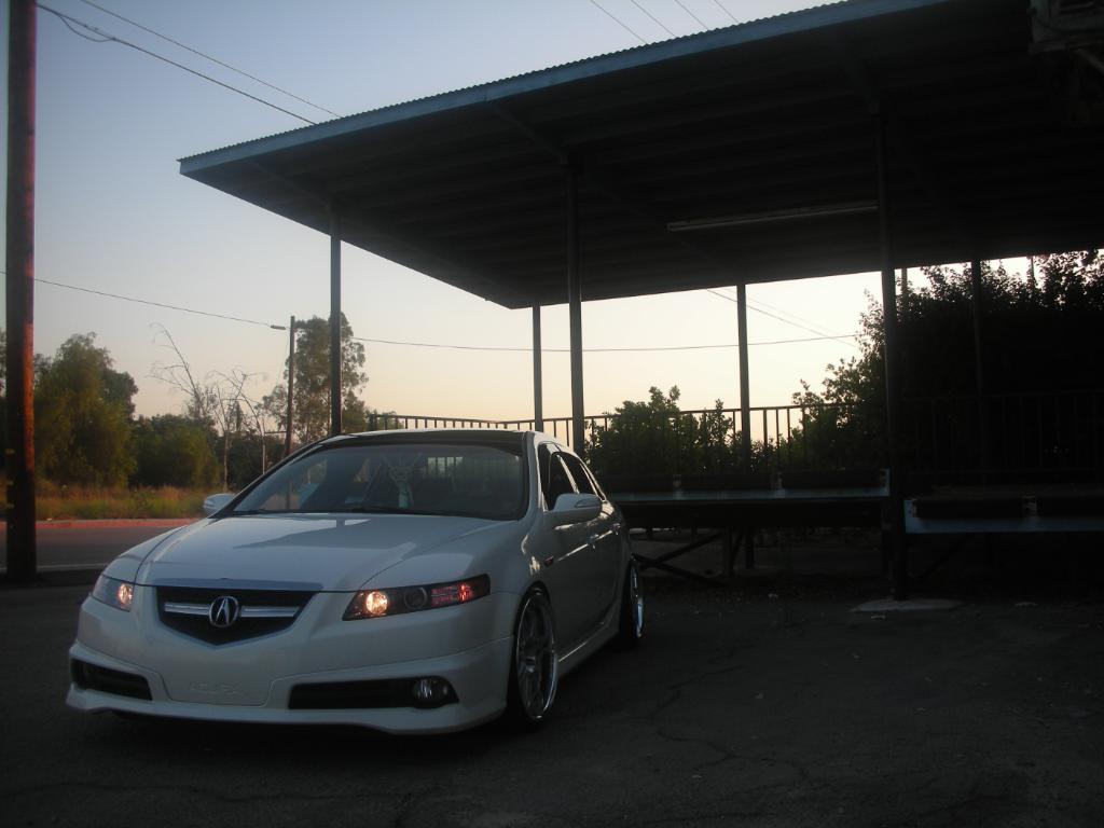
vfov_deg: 40.7
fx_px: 1116
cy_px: 414
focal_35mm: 35
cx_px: 552
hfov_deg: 52.6
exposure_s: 1/162
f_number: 3
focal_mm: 5.8
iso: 50
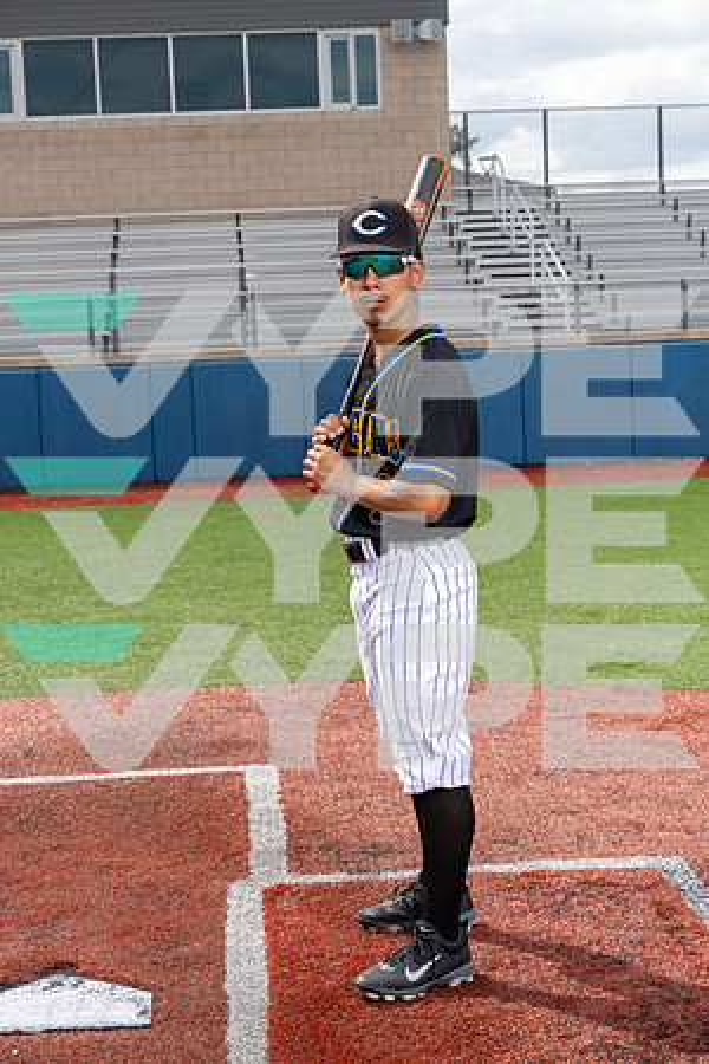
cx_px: 354
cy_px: 532
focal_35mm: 70
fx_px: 2068
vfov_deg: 28.8
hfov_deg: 19.5
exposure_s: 1/250
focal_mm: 70
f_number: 8
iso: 100
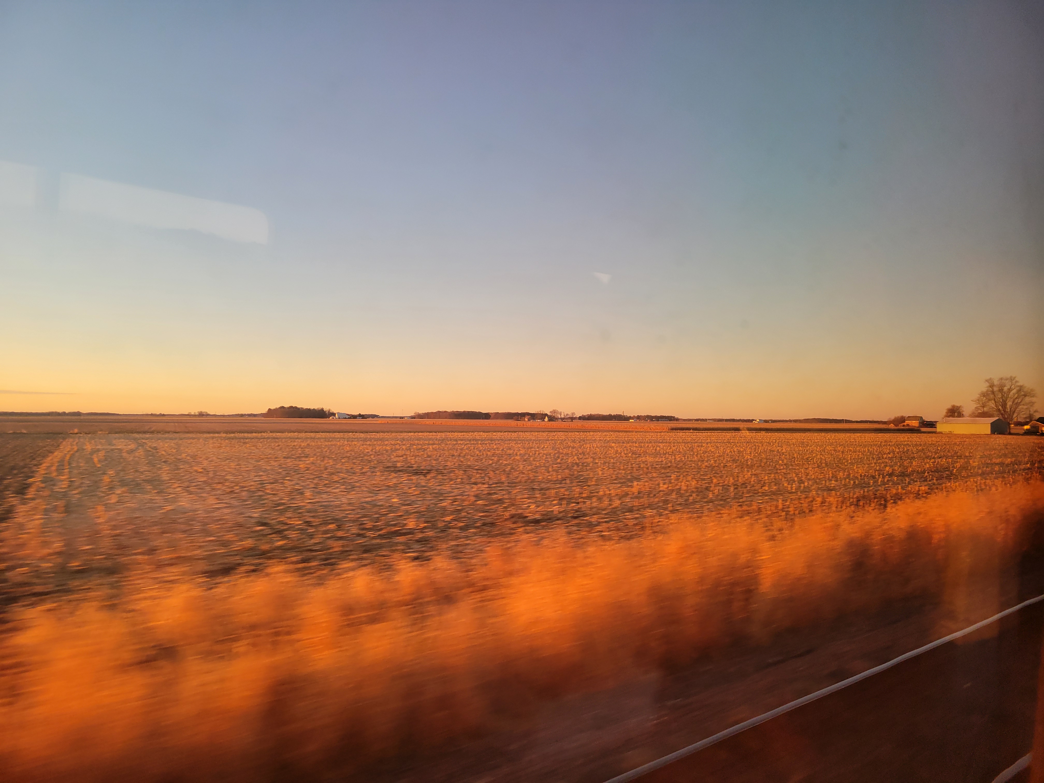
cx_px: 522
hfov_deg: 67.3
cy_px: 392
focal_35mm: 26
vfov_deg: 53.1
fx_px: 784
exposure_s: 1/120
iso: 64
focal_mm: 5.4
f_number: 1.8
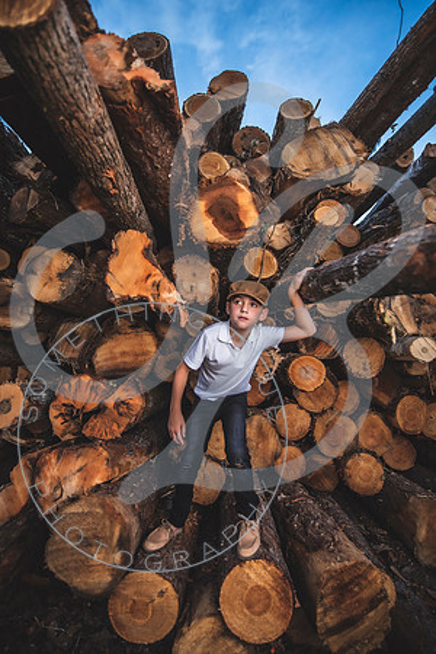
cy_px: 327
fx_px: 254
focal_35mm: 14
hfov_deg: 81.2
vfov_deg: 104.3
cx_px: 218
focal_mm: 14
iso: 100
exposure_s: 1/250
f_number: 2.8
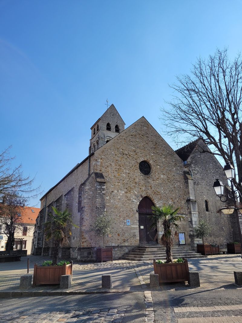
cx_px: 121
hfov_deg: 53.1
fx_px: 242
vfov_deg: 67.3
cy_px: 162
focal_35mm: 26
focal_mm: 5.4
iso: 40
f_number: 1.8
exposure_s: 1/2270
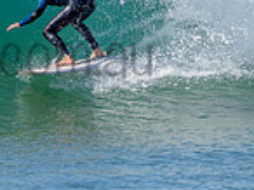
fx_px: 13999
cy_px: 36
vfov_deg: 0.8
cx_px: -31
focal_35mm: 1911
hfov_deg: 1.0
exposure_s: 1/2000
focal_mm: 500
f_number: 5.6
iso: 200
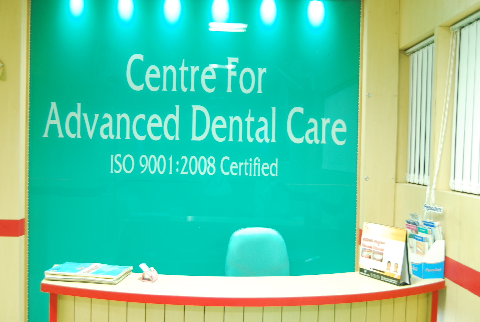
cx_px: 240
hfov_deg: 46.3
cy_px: 161
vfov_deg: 32.0
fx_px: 561
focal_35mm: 42
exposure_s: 1/2
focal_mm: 28
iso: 400
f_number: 4.2
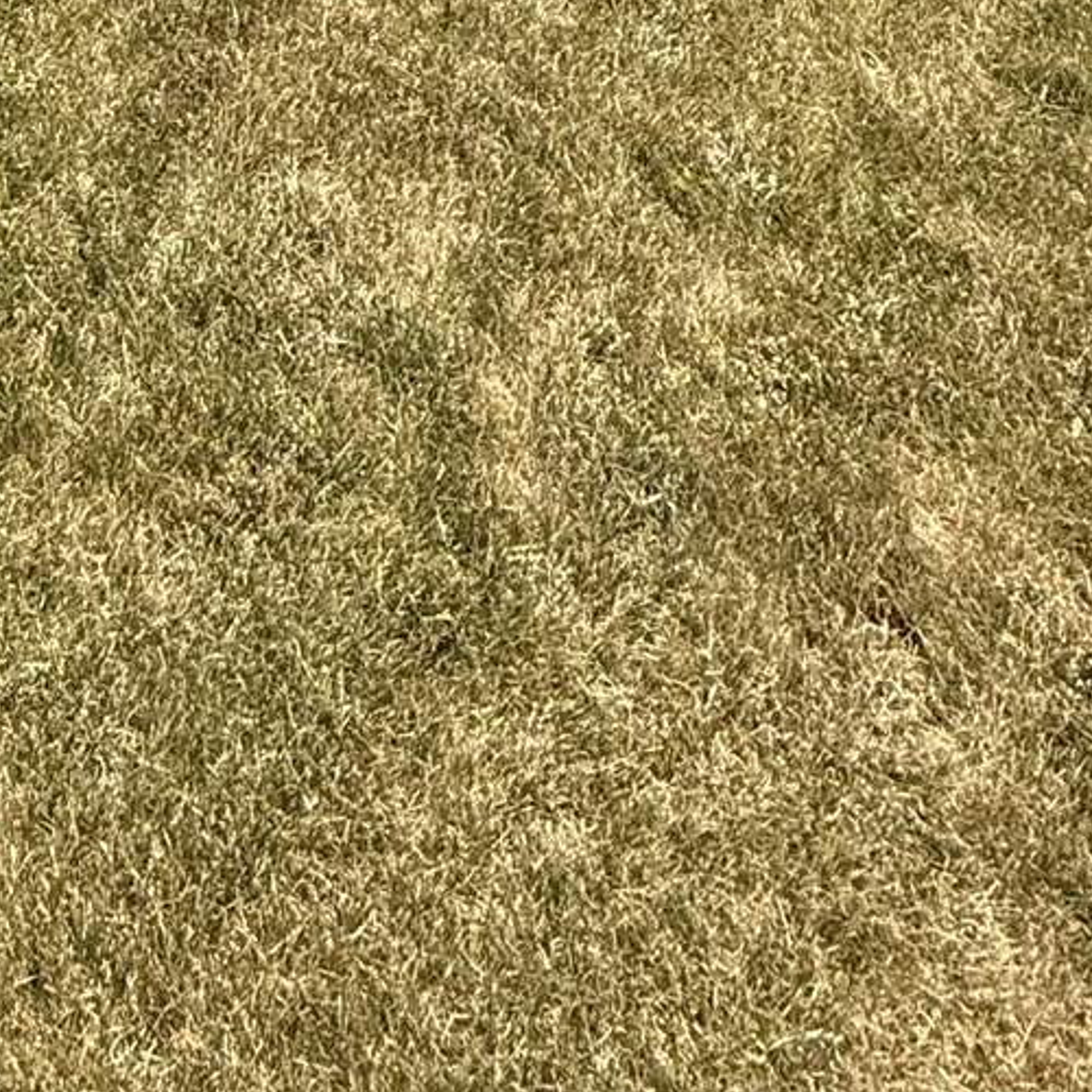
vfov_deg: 20.0
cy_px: -961
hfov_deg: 28.3
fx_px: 2034
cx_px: 17
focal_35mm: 57
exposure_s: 1/1464
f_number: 2.2
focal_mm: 2.22
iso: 50
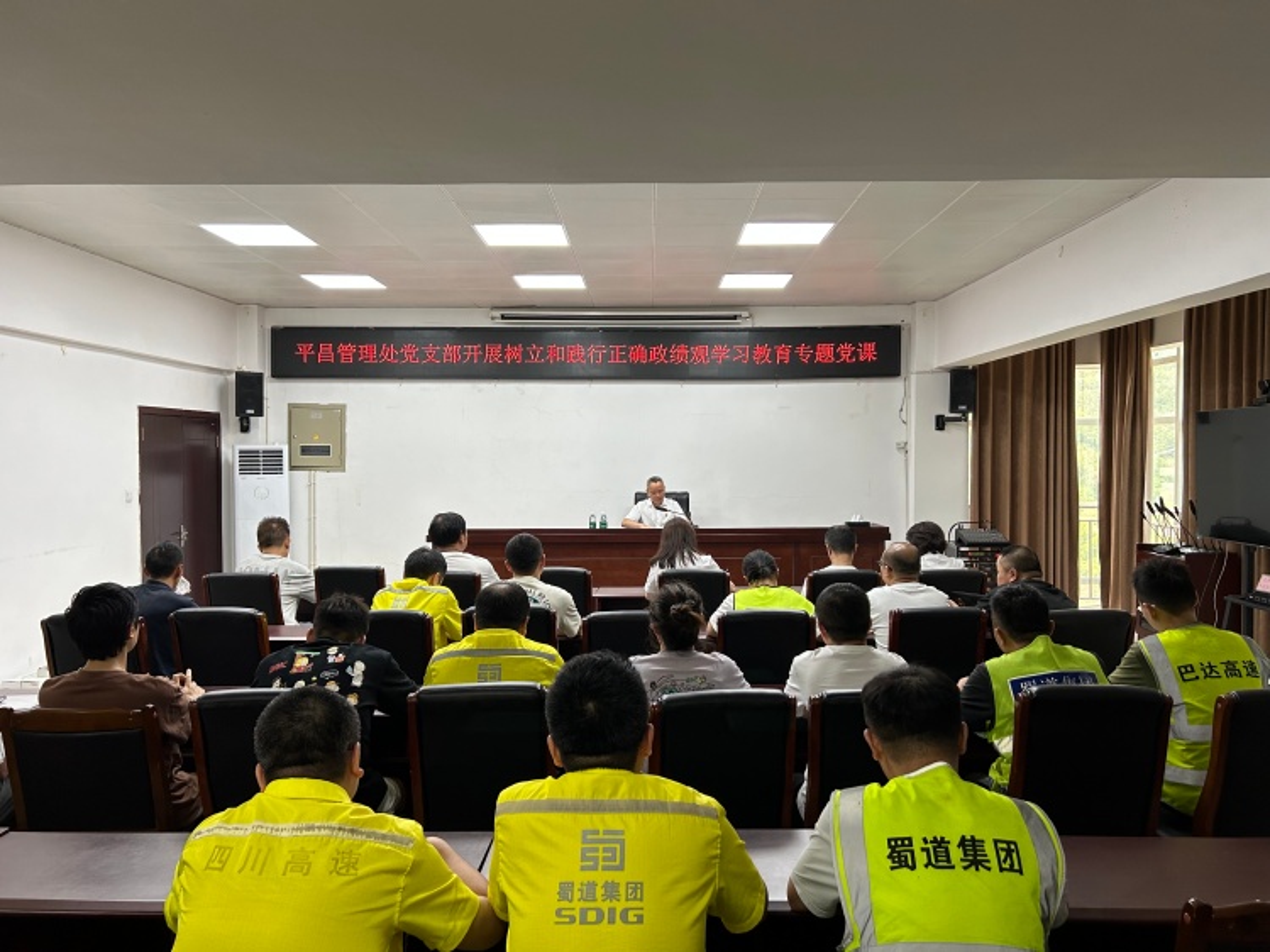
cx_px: 635
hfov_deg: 67.3
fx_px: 954
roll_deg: +0.0
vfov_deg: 53.0
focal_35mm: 26
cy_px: 476
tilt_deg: -1.9
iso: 100
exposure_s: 1/117
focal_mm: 5.7
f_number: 1.5
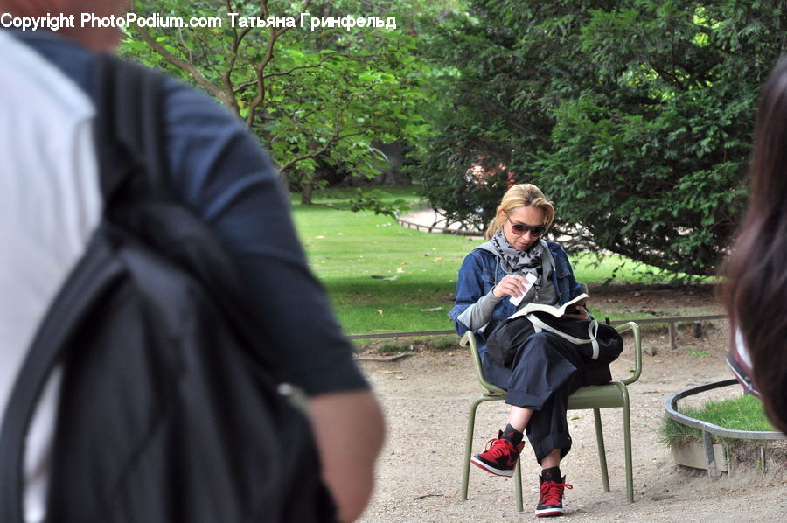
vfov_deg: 8.7
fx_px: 3439
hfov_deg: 13.1
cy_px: 262
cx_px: 394
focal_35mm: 158
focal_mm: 105
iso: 400
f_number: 9
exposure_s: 1/125
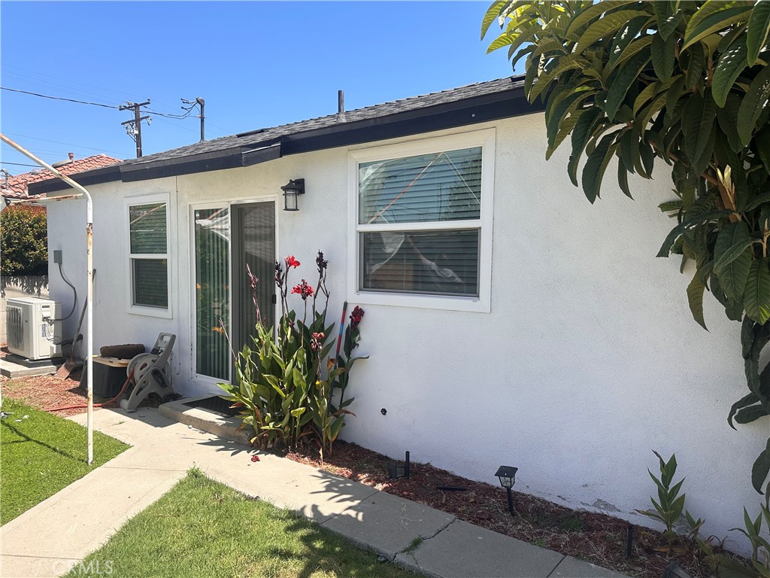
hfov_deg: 71.6
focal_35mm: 24
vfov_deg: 56.8
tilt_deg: -3.8
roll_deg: -0.7
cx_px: 385
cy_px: 289
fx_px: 534
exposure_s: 1/3356
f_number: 1.78
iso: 80
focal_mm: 6.86
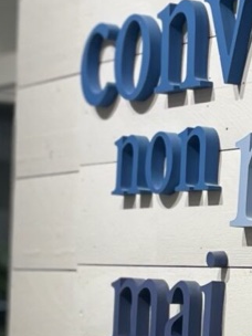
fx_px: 1495
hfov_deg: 9.3
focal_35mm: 154
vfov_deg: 12.8
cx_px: 399
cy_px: 255
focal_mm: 4.2
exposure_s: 1/130
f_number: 1.6
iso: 32
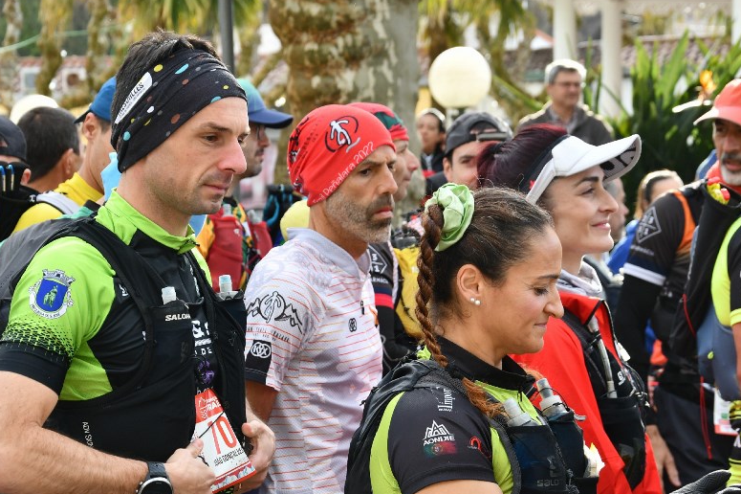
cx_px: 348
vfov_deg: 11.9
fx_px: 2366
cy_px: 283
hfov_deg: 17.8
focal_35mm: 115
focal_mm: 58
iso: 200
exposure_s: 1/250
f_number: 5.6
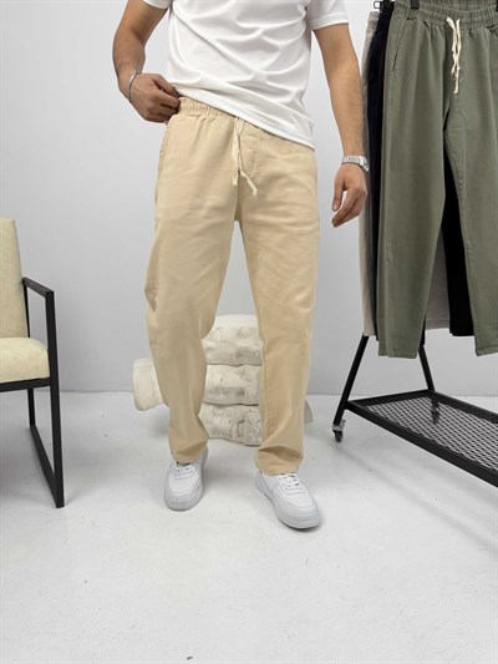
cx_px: 249
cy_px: 332
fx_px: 460
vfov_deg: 71.6
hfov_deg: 56.8
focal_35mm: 24
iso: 64
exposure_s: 1/121
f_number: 1.78
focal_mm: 6.76
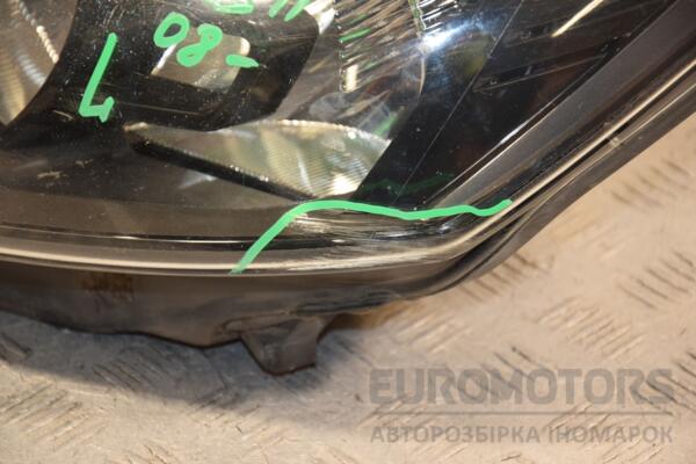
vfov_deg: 10.2
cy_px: 232
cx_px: 348
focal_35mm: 135
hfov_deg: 15.2
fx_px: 2610
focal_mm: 90
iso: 800
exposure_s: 1/100
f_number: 5.6
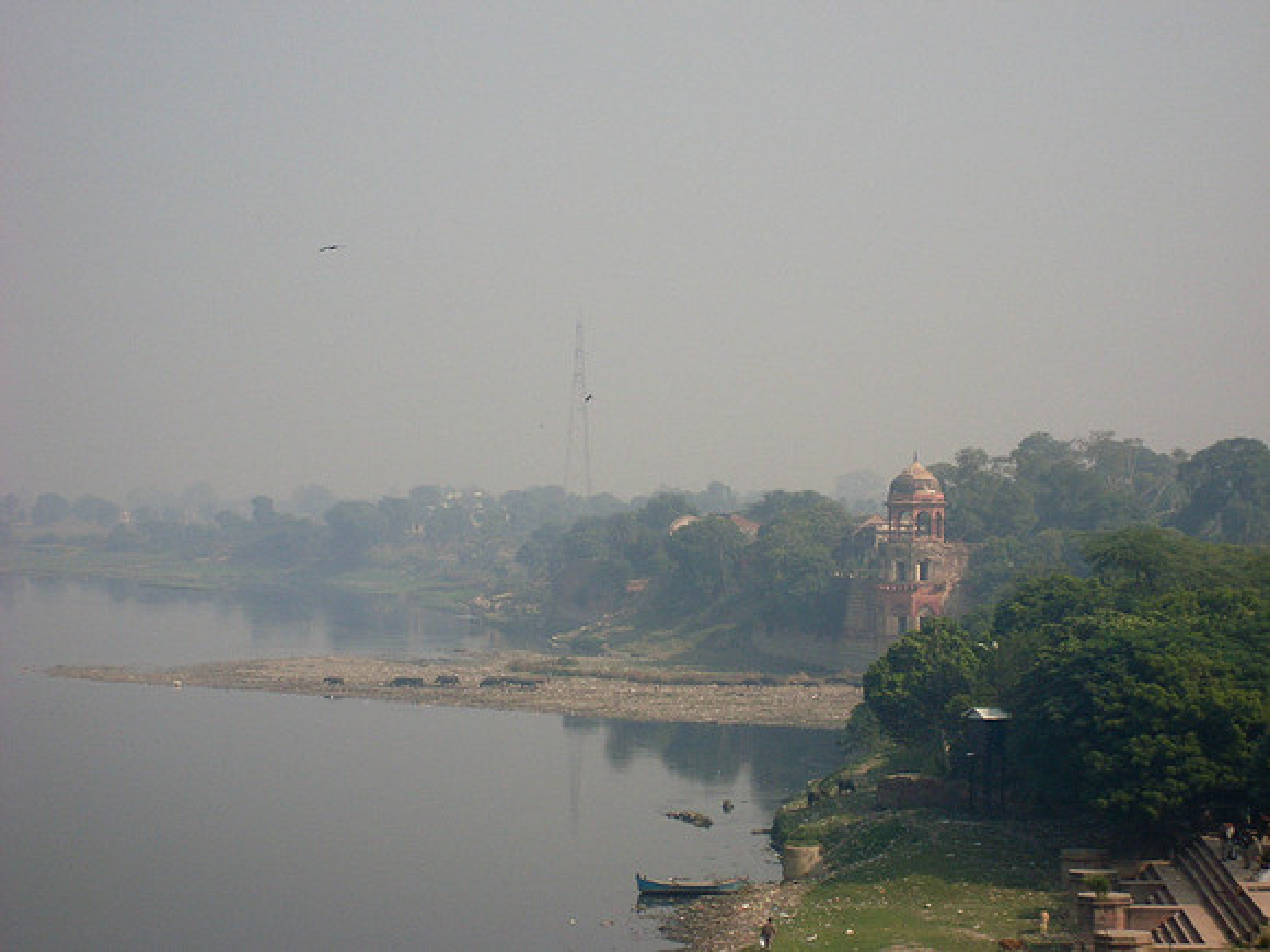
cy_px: 476
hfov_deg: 17.3
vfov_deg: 13.0
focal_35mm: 114
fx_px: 4182
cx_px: 635
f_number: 5.6
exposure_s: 1/750
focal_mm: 18.9
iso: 80
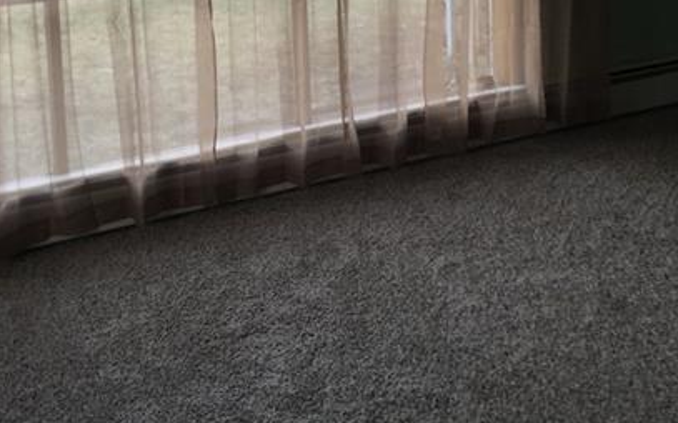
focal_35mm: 58
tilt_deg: -4.4
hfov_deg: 34.9
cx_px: 253
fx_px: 1071
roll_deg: +1.5
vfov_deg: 20.8
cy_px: -93
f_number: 2.2
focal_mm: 4.15
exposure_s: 1/60
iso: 32
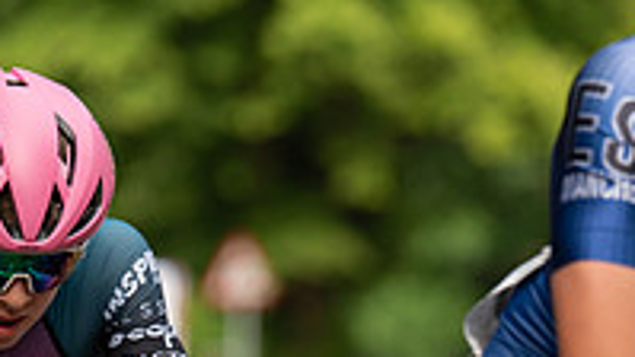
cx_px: -32
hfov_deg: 3.8
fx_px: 9649
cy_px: 448
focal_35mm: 573
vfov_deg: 2.1
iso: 400
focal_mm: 188
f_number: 4
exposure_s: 1/640
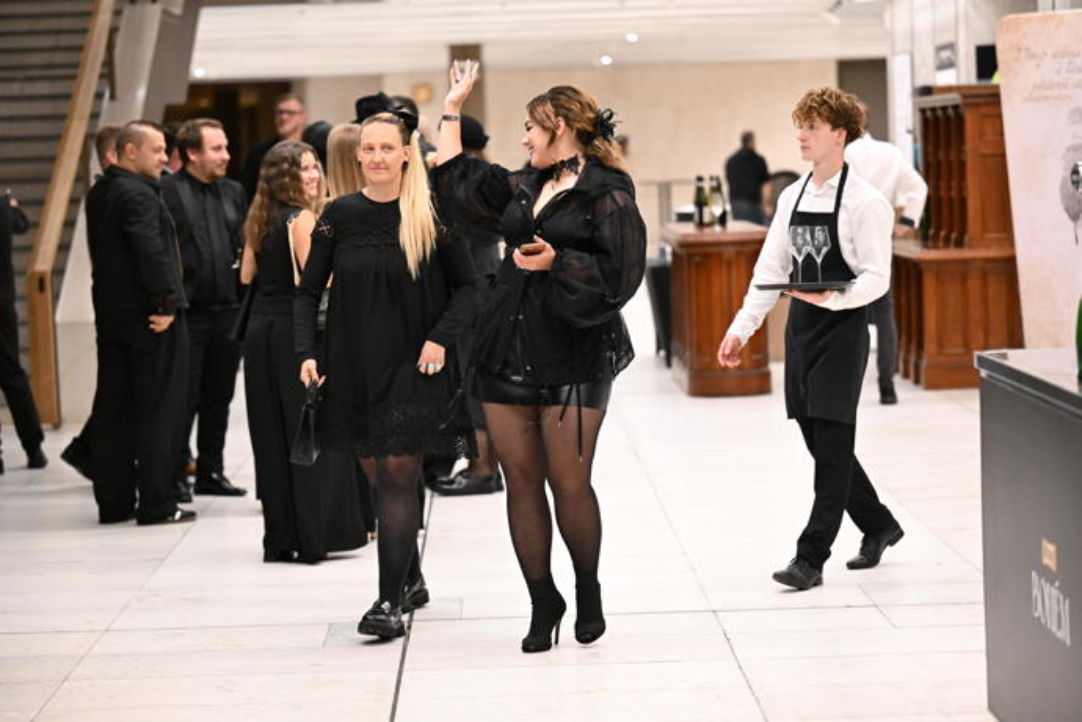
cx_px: 541
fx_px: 3035
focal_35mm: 101
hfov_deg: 20.2
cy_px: 361
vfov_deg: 13.6
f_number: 2.8
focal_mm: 101
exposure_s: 1/500
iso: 6400
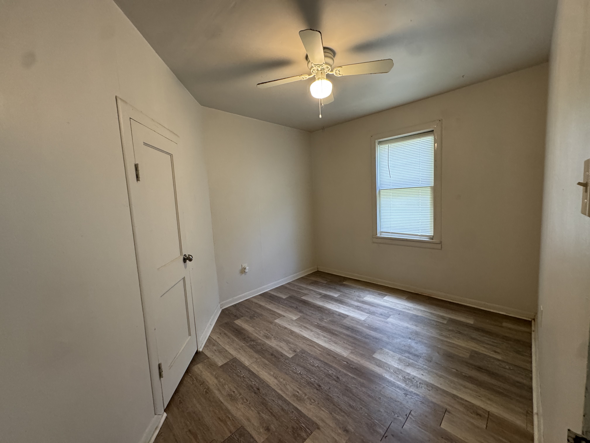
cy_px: 222
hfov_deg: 102.1
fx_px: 239
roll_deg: +2.9
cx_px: 295
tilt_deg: -4.9
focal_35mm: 14
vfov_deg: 85.7
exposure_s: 1/71
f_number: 2.2
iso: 320
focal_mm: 2.22
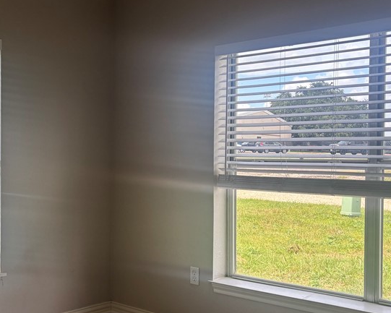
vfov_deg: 31.4
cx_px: 103
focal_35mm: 48
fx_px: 556
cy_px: 168
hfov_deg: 37.9
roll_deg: -1.0
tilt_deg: -2.0
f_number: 1.6
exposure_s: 1/787
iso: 50
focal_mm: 5.96
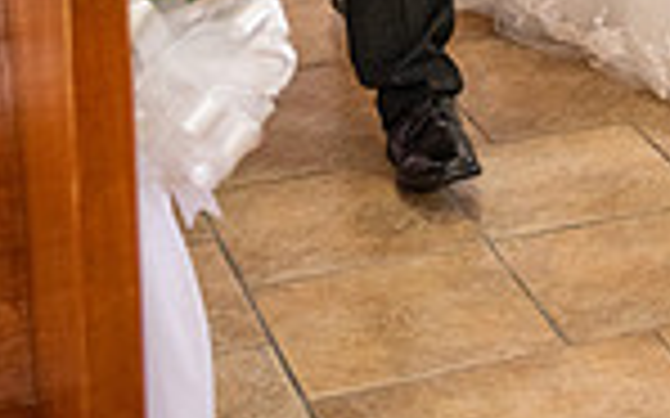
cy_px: -411
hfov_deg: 14.8
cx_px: 863
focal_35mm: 135
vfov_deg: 9.1
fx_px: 2464
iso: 2000
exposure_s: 1/250
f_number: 2.8
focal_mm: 34
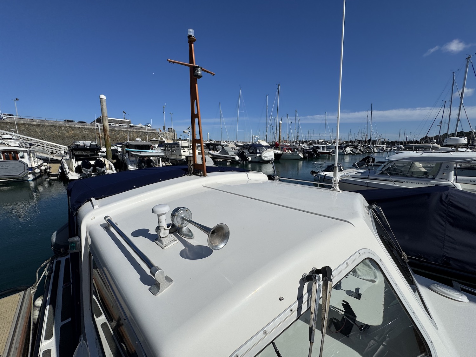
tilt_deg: -10.3
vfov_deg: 85.7
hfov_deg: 102.1
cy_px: 178
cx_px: 238
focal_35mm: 14
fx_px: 193
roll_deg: +1.5
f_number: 2.2
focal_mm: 2.22
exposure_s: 1/5650
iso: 32
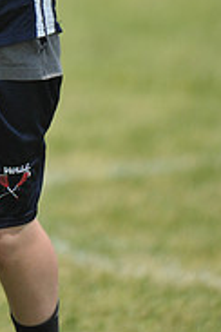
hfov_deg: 1.2
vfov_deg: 1.8
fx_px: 10524
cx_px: -63
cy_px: -149
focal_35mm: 1143
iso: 640
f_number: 4
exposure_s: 1/3200
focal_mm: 360
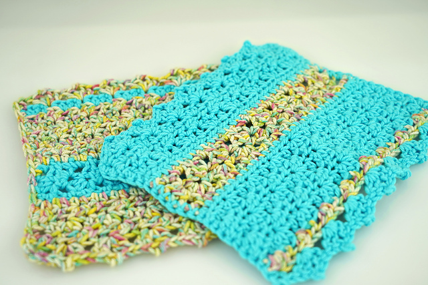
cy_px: 142
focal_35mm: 54
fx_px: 642
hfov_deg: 36.9
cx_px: 214
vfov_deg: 25.1
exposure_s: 1/80
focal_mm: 54
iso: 100
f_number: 5
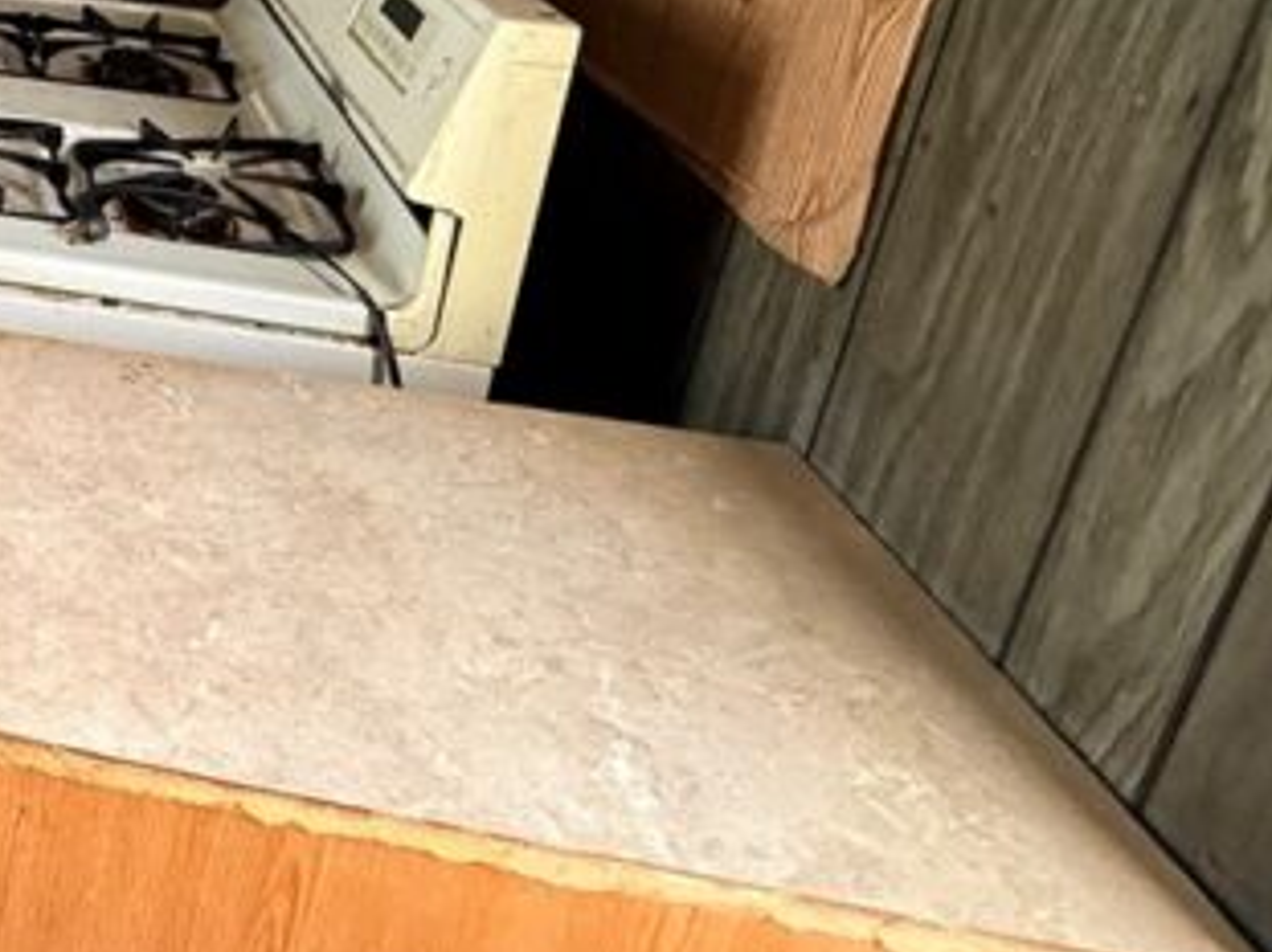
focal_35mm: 36
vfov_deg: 34.9
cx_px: -229
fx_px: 1322
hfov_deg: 38.8
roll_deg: -4.2
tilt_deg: -17.0
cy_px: -57
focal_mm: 2.22
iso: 640
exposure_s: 1/60
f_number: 2.2
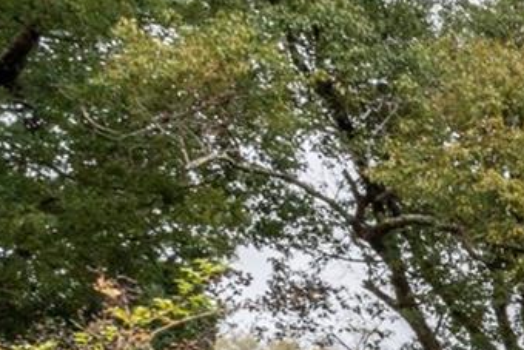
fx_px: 1165
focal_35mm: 80
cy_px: 341
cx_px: 1197
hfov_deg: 15.8
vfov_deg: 16.8
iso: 200
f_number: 16
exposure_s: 1/60
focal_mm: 17
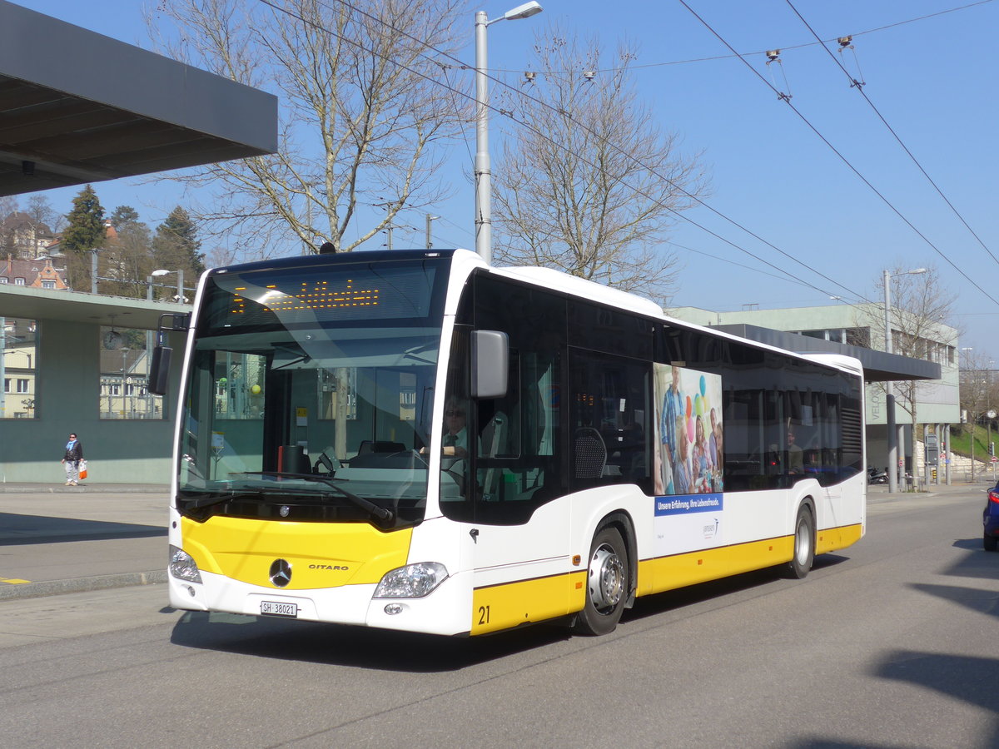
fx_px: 1270
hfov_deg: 42.9
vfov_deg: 32.9
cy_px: 374
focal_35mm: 44
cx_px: 500
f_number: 2.8
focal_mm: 9
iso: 80
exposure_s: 1/1600
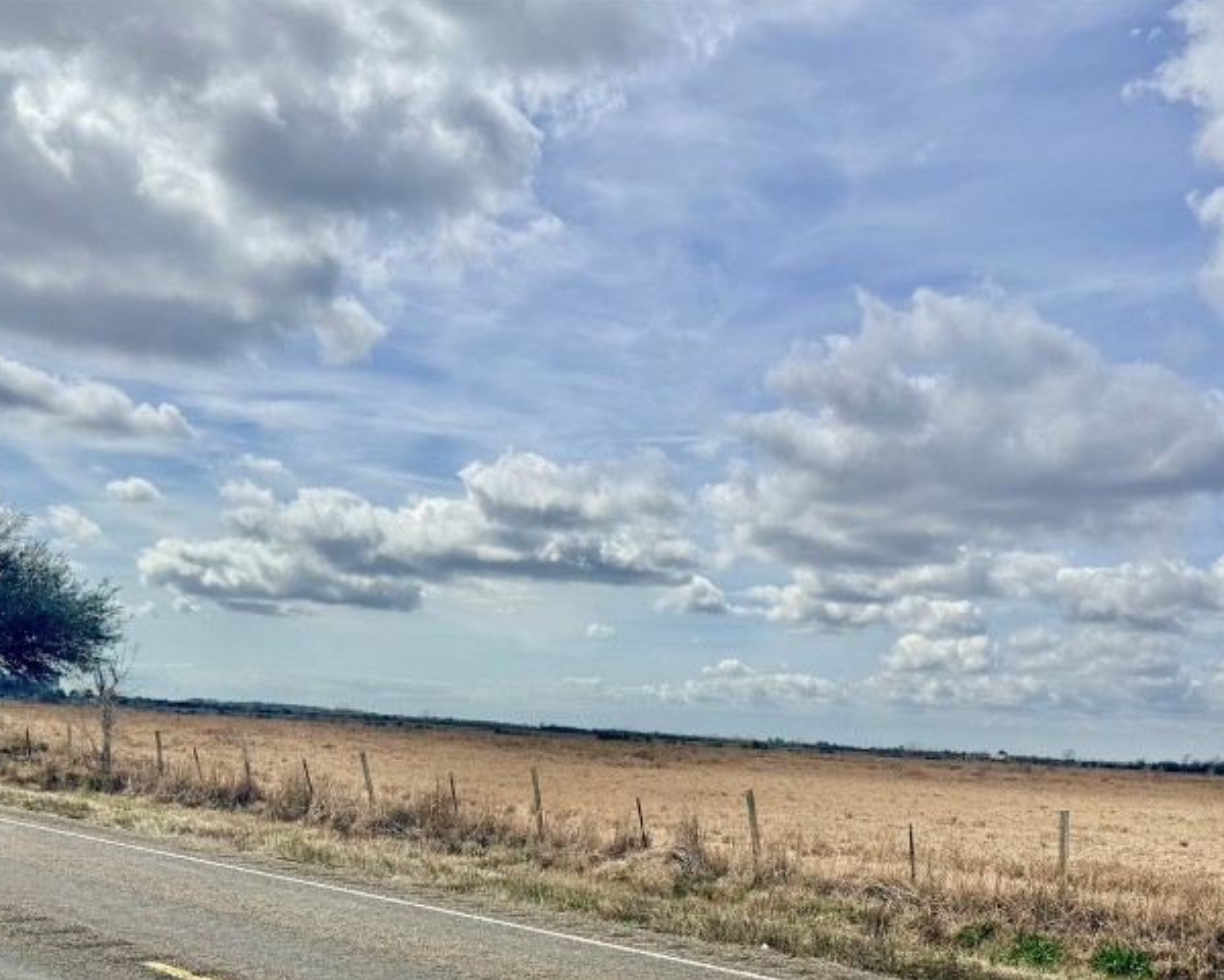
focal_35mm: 40
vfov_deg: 36.1
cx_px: 657
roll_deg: -3.2
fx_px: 1449
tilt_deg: -0.5
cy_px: 778
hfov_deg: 45.8
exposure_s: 1/10309
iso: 80
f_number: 1.78
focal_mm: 6.76
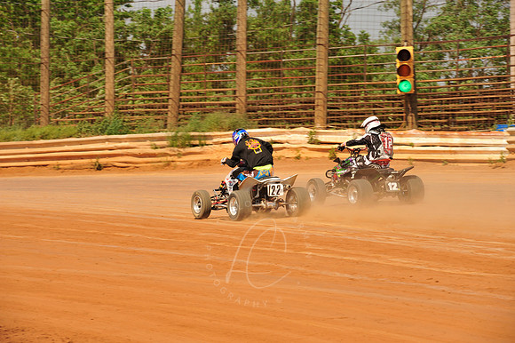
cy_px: 172
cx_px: 258
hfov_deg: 12.1
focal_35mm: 170
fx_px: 2430
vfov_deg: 8.1
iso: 200
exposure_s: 1/400
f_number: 10
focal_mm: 170
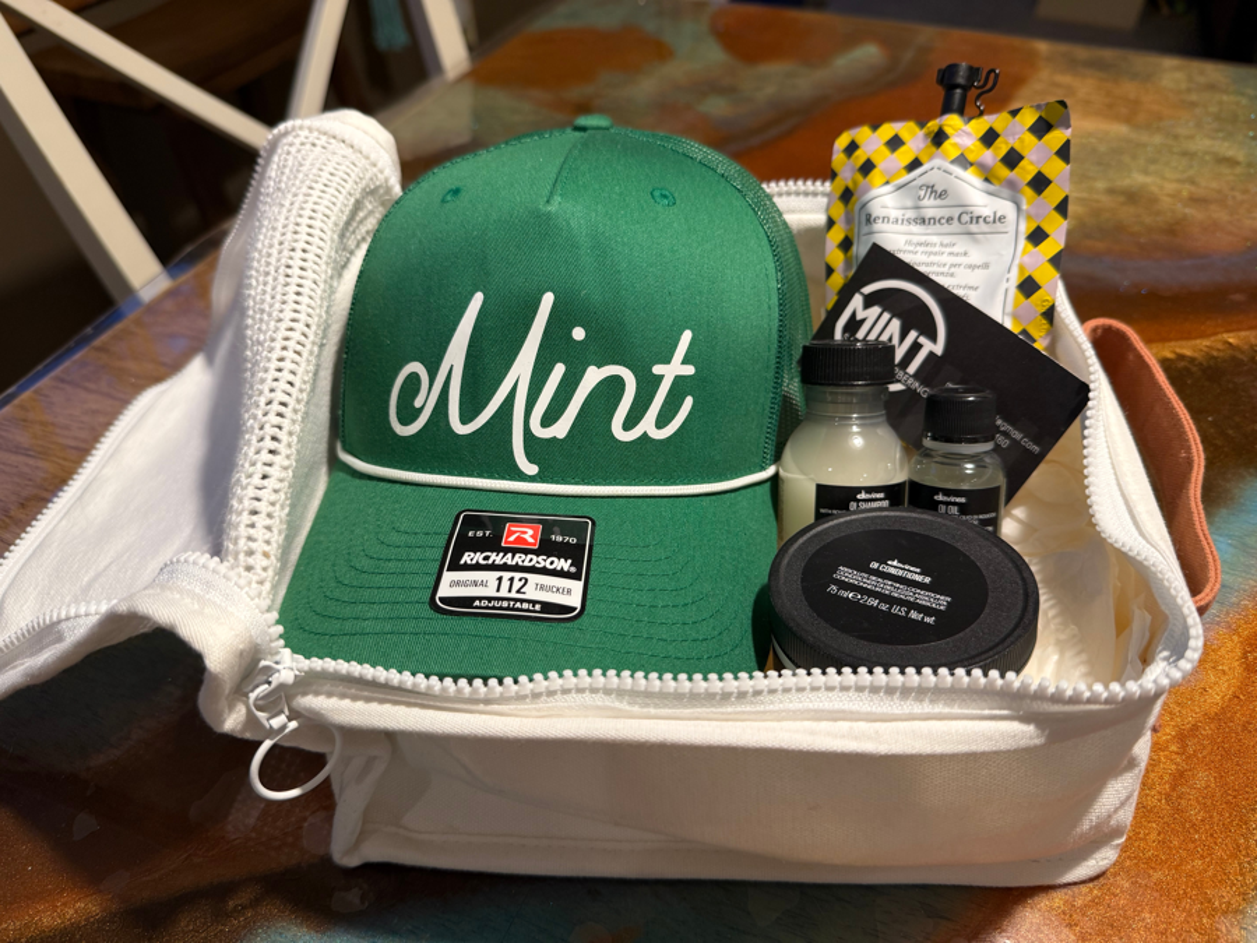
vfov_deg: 56.8
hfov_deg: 71.6
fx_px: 872
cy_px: 472
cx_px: 628
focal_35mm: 24
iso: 160
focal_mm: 6.76
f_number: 1.78
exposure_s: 1/60
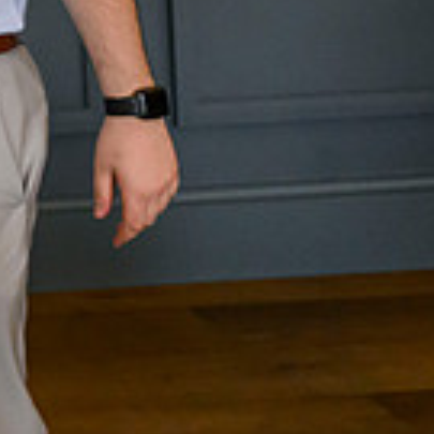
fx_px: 1773
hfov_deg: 10.9
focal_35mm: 125
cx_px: -725
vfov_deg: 13.2
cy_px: -219
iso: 5000
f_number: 4.5
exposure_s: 1/640
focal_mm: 26.5
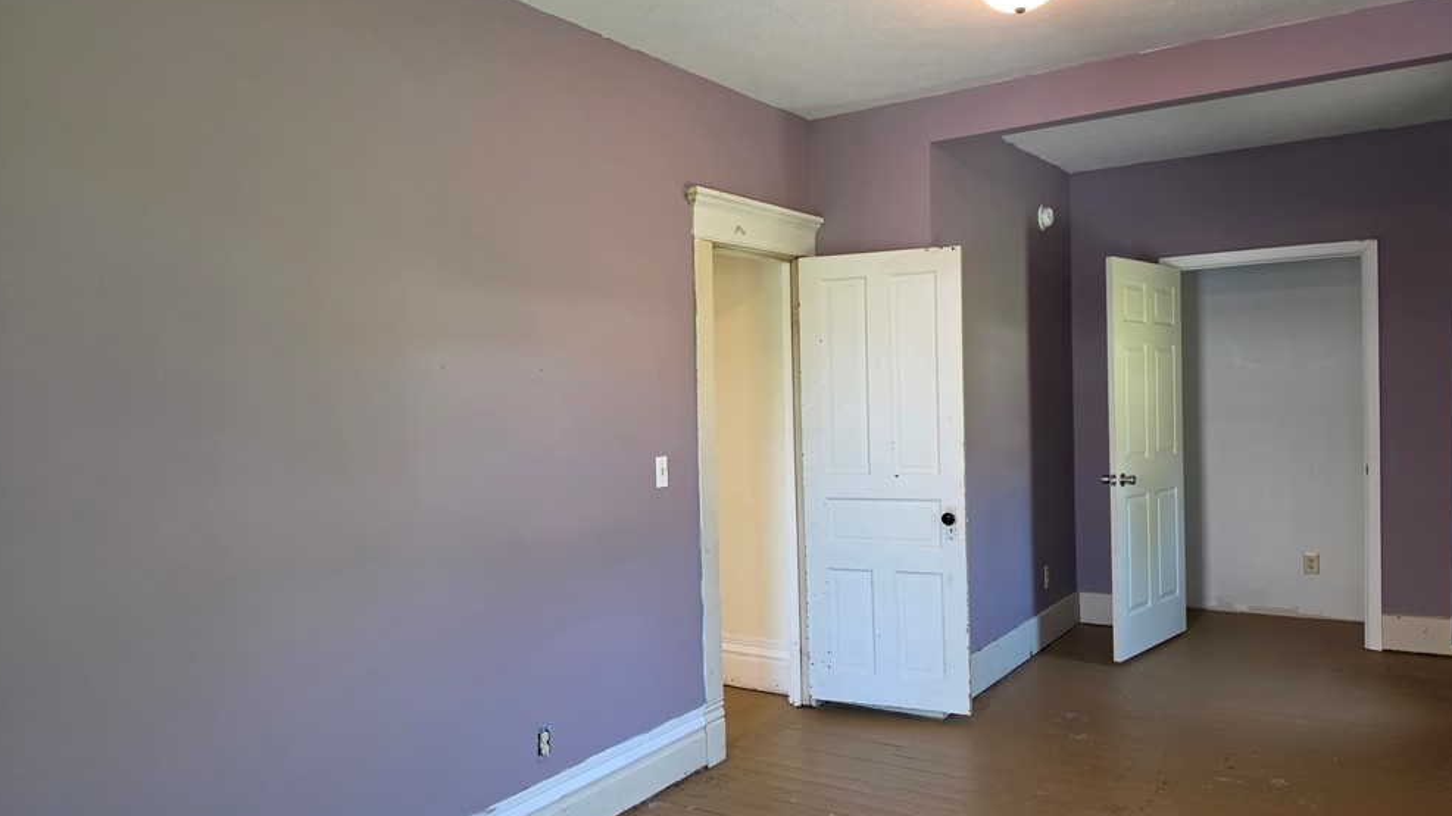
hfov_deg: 71.9
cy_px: 428
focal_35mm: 26
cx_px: 708
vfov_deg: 44.4
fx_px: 1001
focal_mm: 6.5
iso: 320
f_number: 1.4
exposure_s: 1/120
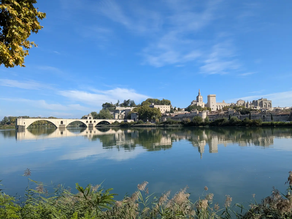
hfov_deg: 65.3
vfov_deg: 51.4
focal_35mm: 27
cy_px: 110
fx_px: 228
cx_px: 146
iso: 58
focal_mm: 4.38
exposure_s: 1/3344
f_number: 1.73
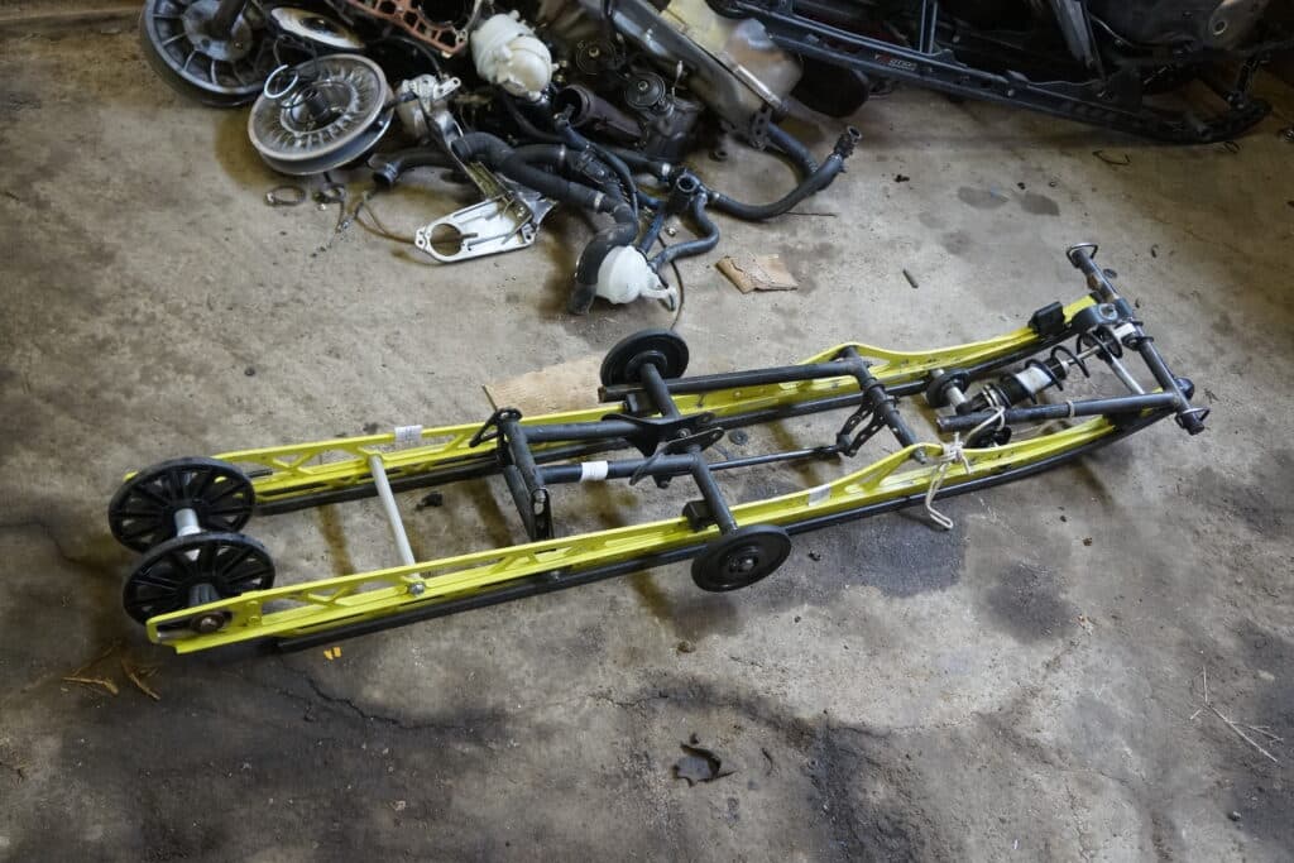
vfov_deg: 43.6
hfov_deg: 61.9
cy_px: 432
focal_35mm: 30
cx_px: 647
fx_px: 1078
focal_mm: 20
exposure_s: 1/60
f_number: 4
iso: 1600
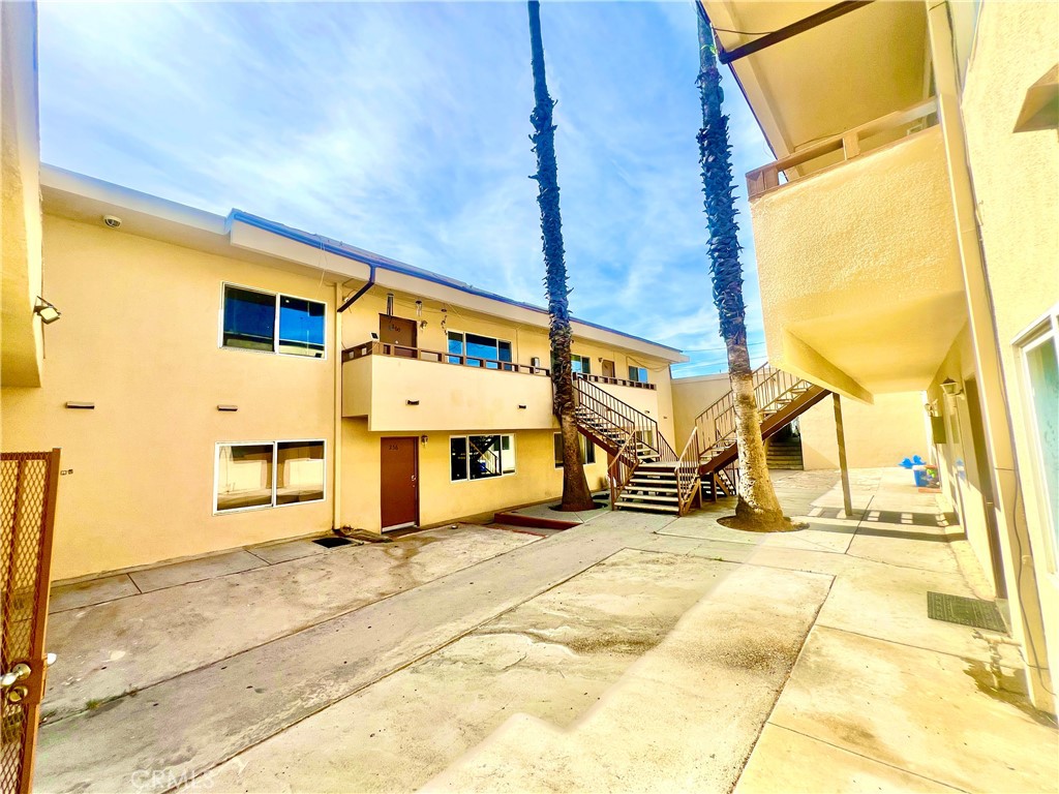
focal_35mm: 13
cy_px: 397
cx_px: 530
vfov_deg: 89.9
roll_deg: +2.9
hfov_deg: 106.2
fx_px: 398
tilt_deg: +5.6
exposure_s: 1/1292
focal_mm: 1.57
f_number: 1.8
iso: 32
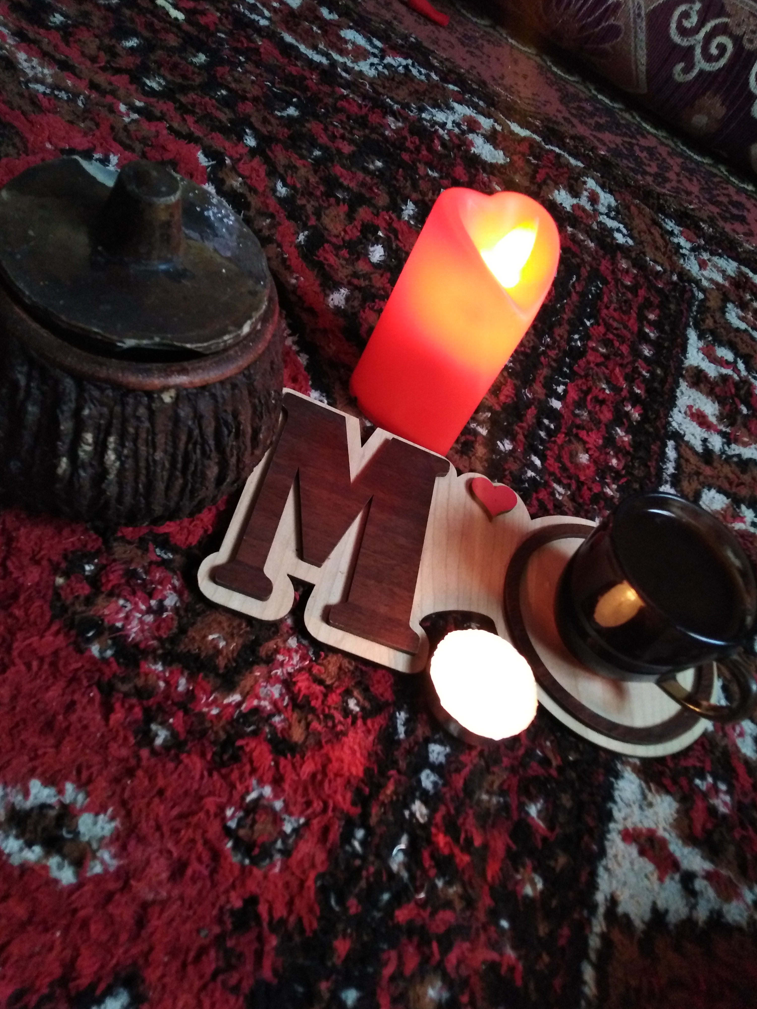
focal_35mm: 26
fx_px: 758
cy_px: 520
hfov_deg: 53.1
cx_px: 389
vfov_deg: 67.3
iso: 738
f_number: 2.2
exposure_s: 1/16.7
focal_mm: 3.37
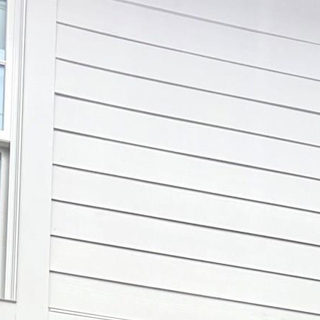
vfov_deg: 11.9
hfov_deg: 14.4
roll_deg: -0.6
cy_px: 748
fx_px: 1266
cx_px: 207
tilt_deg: +11.8
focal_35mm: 121
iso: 50
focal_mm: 5.96
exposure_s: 1/1420
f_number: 1.6
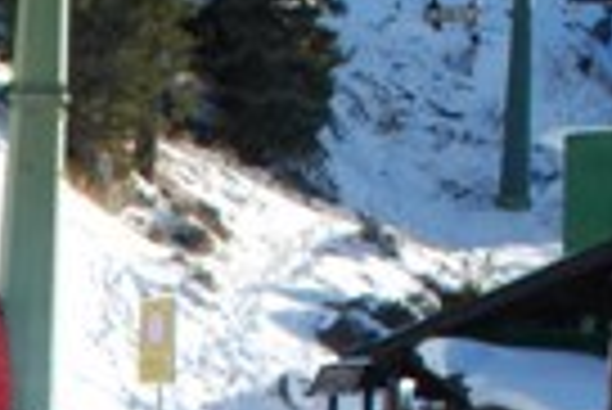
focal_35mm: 185
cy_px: 838
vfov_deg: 7.2
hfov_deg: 10.6
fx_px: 3148
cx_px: -360
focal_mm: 24
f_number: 7.1
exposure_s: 1/200
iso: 100
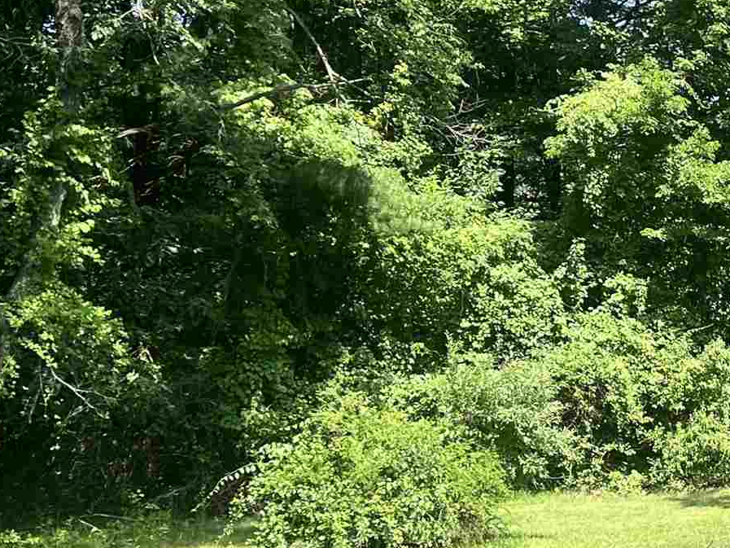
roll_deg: -0.4
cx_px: 850
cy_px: 320
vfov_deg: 16.6
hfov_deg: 20.7
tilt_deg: -1.2
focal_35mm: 89
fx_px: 1877
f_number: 1.5
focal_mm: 5.7
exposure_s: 1/1009
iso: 50
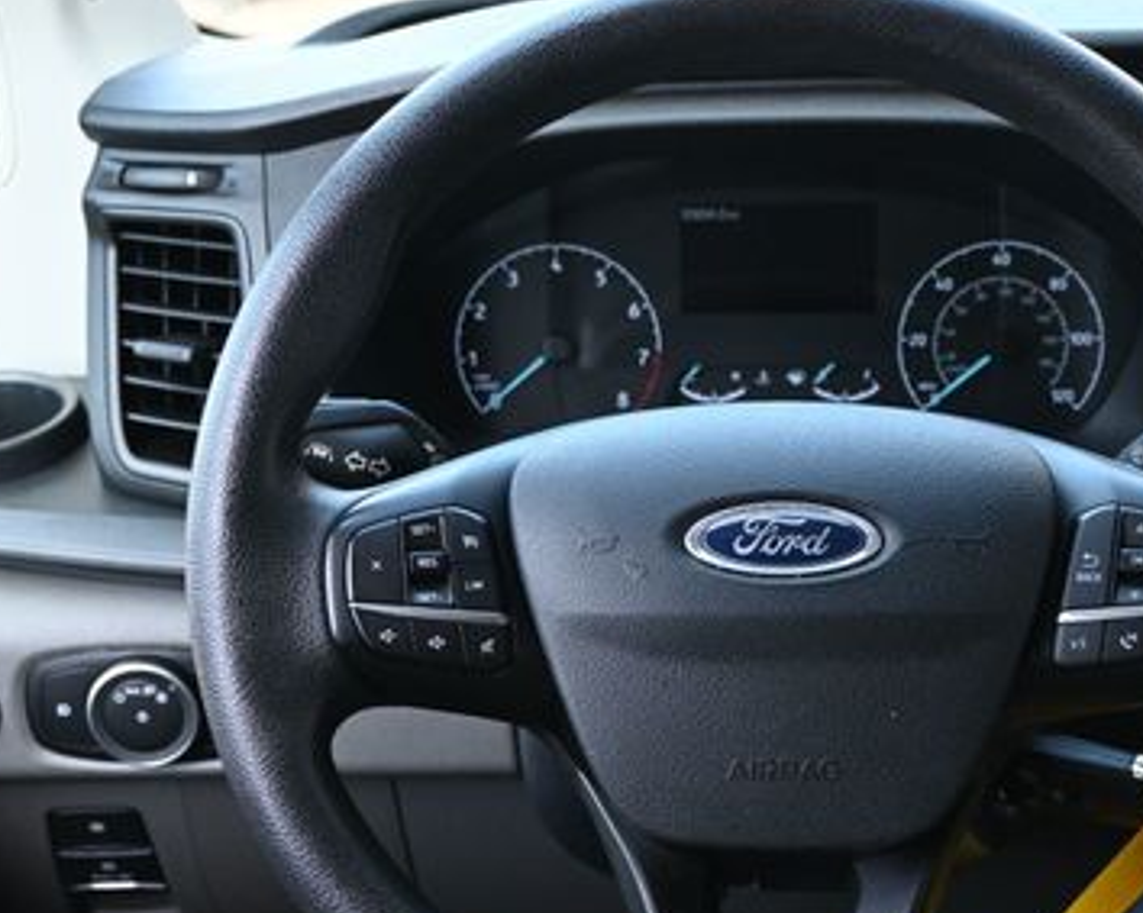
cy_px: 565
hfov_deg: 30.1
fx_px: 2106
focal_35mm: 62
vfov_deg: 24.4
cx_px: 775
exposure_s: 1/125
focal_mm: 24.5
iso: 720
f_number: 4.2
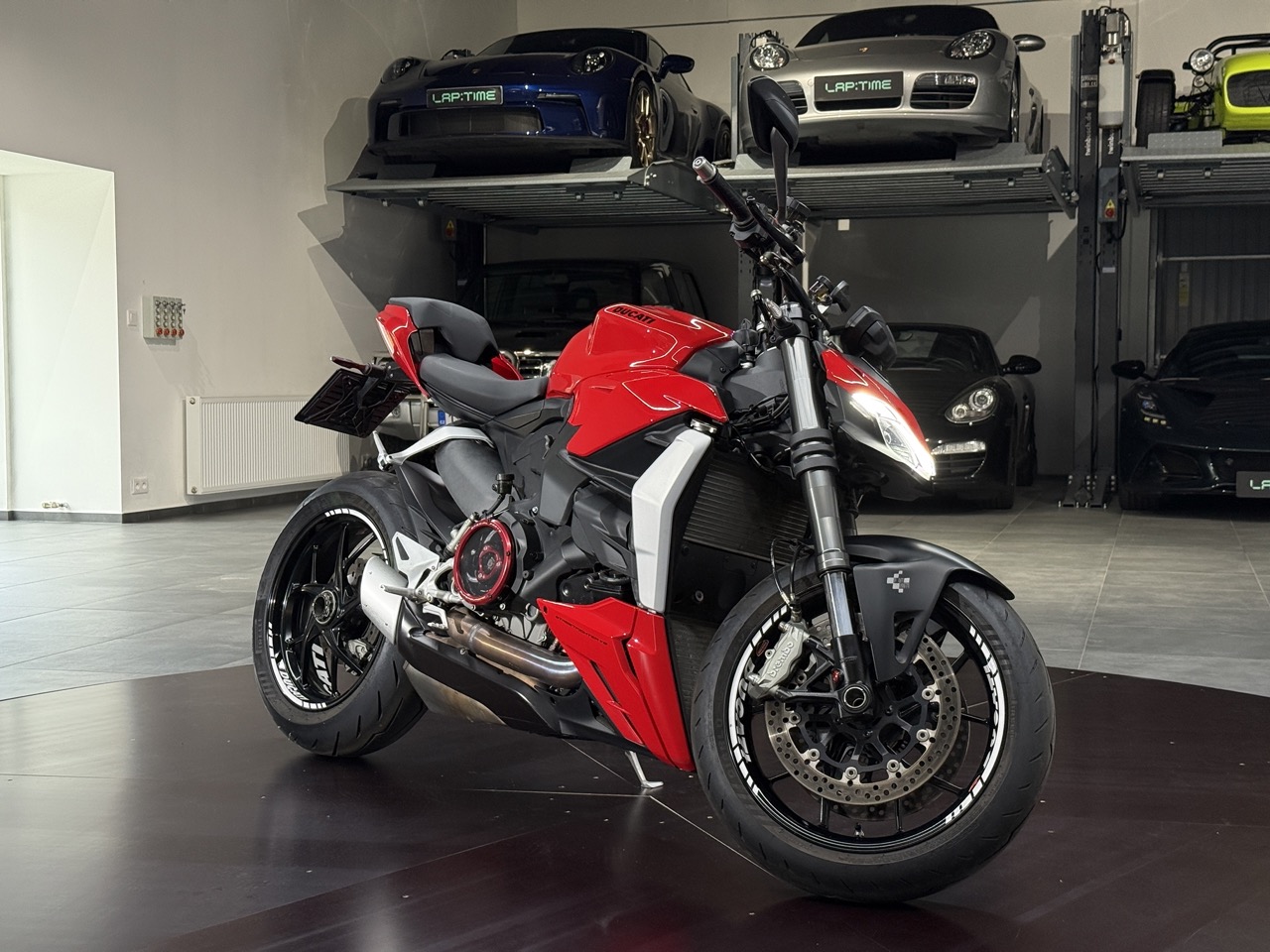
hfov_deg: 39.7
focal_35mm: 48
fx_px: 1761
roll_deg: -0.4
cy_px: 476
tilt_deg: -2.4
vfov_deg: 30.3
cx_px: 635
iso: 250
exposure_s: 1/100
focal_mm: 6.76
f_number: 1.78
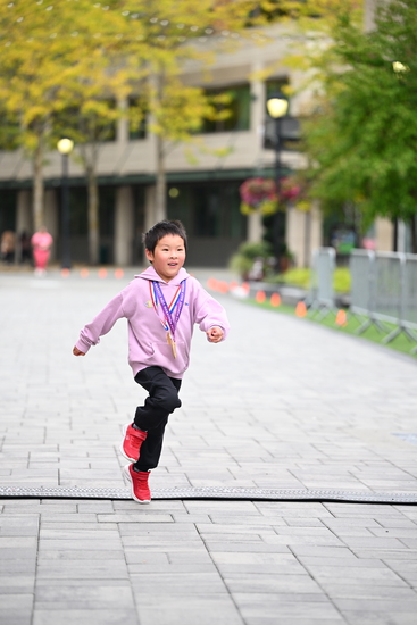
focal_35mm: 125
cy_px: 312
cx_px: 208
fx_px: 2170
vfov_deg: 16.4
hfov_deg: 11.0
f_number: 2.8
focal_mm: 125
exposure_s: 1/1600
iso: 640
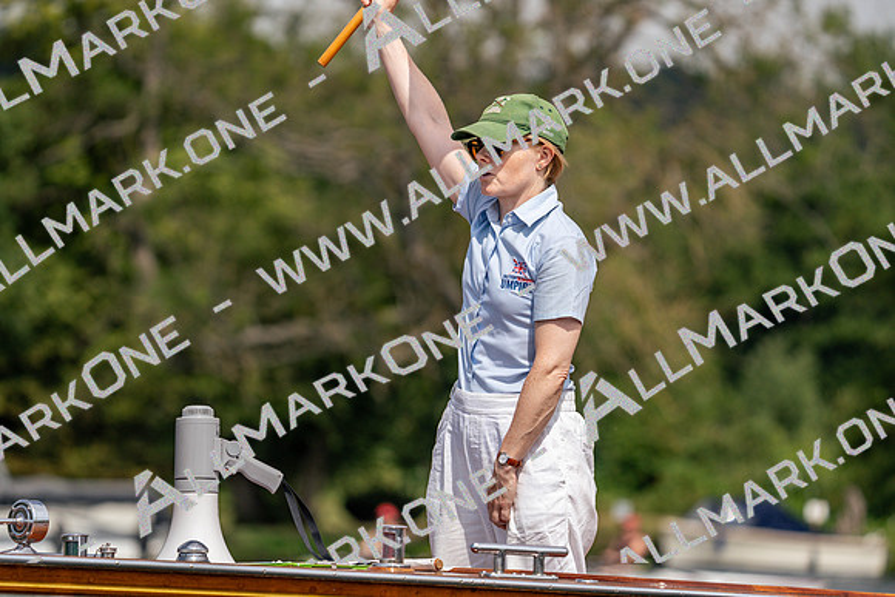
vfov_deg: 4.8
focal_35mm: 289
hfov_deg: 7.1
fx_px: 7186
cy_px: 298
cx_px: 448
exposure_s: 1/1600
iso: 200
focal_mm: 289
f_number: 5.6
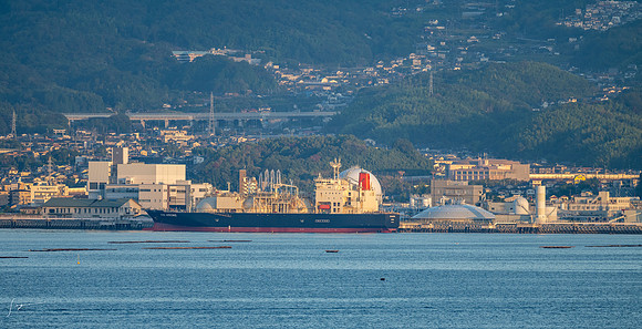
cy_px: 204
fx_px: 7380
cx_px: 315
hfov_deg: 5.0
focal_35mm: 443
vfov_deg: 2.6
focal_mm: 400
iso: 640
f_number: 5.6
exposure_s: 1/500
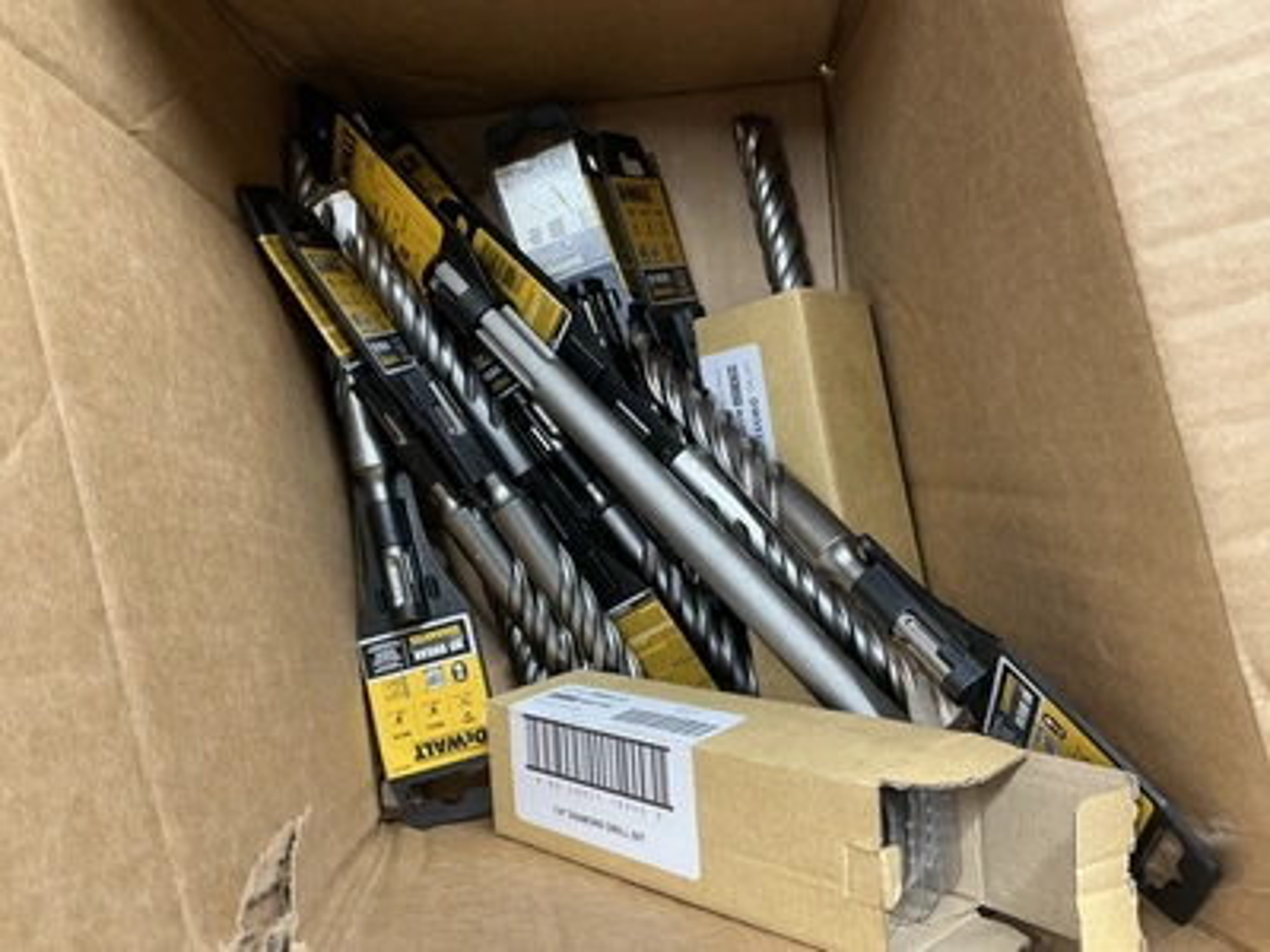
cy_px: 476
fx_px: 1027
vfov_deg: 49.7
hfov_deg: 63.4
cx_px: 635
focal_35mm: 28
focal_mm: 3
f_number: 1.8
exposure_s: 1/60
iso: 64
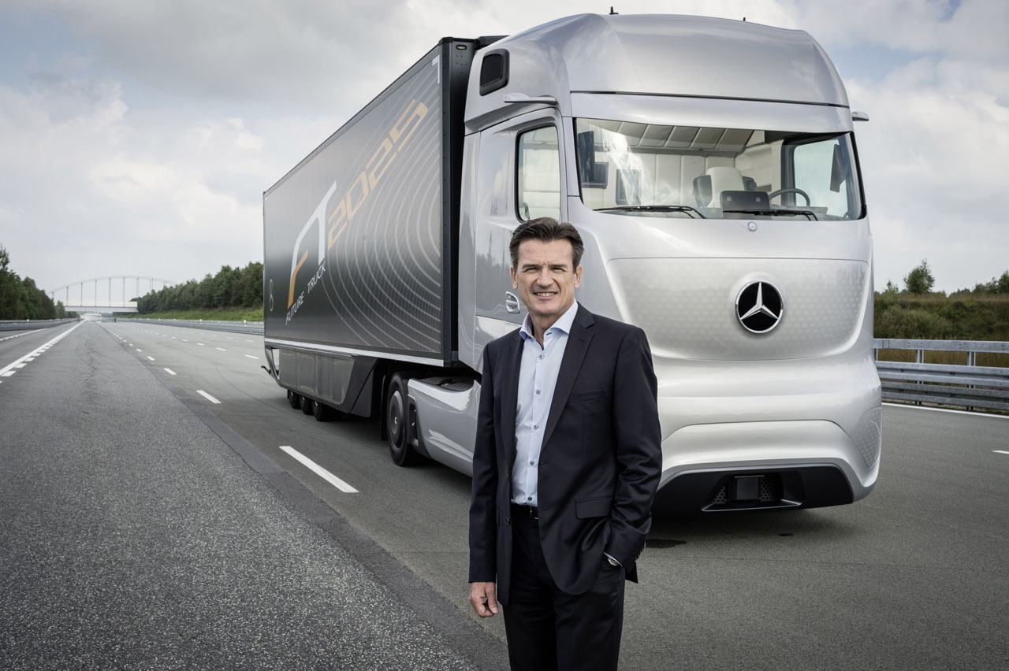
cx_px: 504
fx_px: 1120
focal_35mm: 40
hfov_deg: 48.5
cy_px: 336
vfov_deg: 33.4
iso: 200
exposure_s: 1/125
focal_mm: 40
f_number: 13
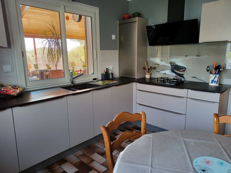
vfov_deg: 54.9
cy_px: 86
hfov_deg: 69.4
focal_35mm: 25
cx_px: 116
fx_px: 167
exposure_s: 1/49
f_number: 1.8
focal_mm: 4.6
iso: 125
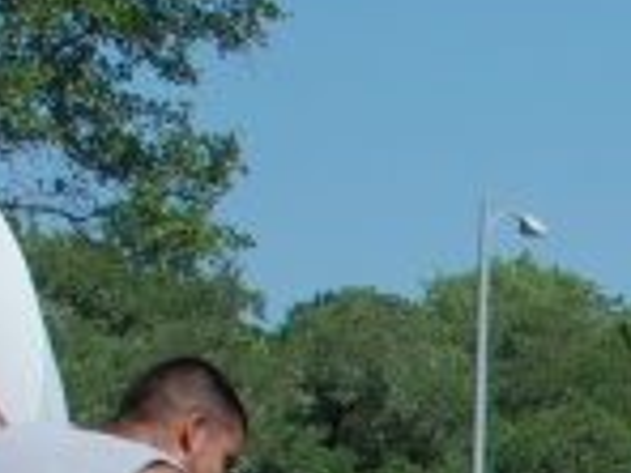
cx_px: 1249
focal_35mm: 200
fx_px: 3646
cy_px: 1131
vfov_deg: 7.0
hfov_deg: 9.3
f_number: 8
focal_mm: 20
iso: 100
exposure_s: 1/250
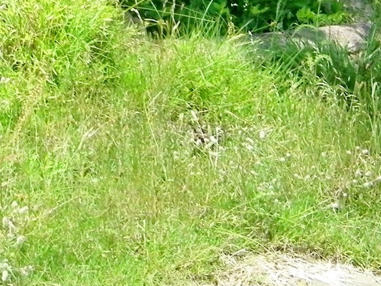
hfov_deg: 14.1
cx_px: -169
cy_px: -141
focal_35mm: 132
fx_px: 1453
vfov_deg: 10.8
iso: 80
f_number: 7.6
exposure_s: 1/160
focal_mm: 6.9
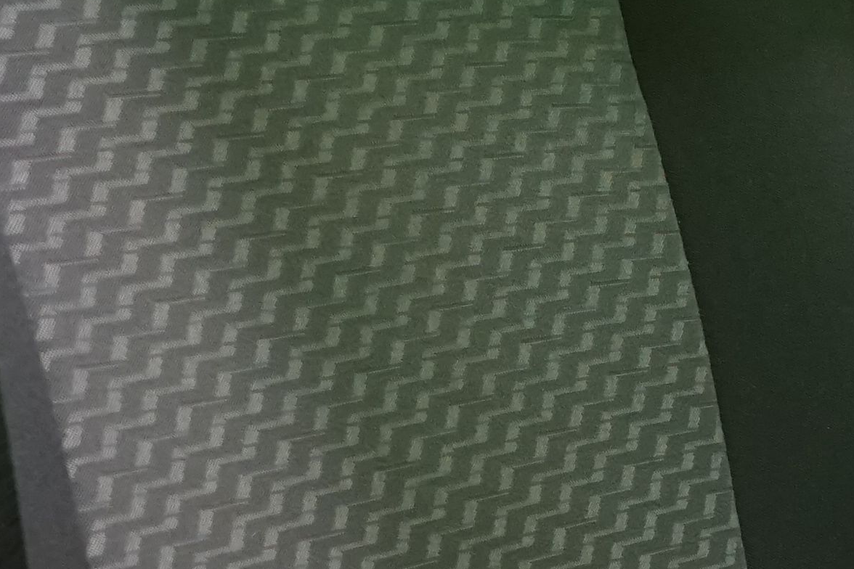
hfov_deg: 12.4
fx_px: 3629
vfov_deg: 9.0
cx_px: 1455
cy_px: 155
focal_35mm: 153
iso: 1250
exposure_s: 1/20
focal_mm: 30
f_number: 5
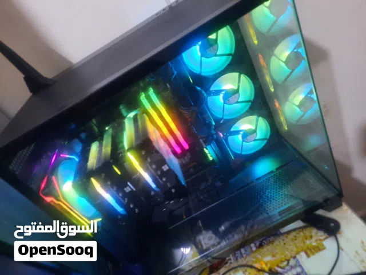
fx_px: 264
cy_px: 138
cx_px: 183
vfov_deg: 54.9
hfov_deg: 69.4
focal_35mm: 25
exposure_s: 1/25
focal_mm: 4.6
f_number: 2
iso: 400
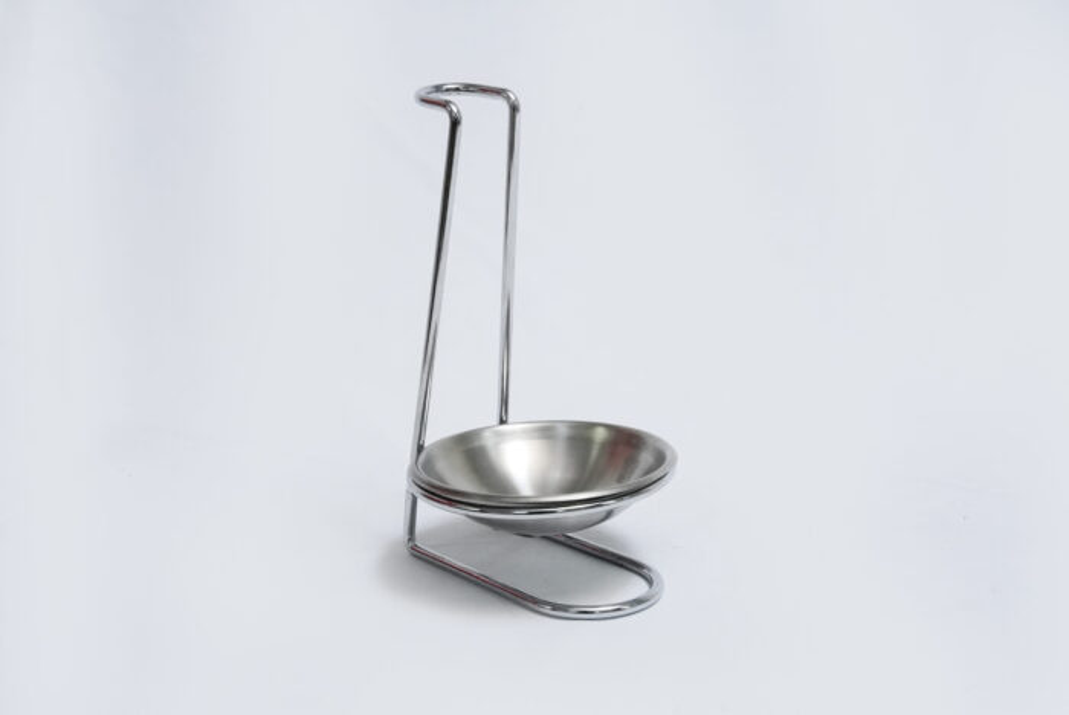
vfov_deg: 19.5
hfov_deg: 28.8
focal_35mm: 70
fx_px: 2080
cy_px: 358
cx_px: 534
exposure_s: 1/160
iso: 6400
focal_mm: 70
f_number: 16
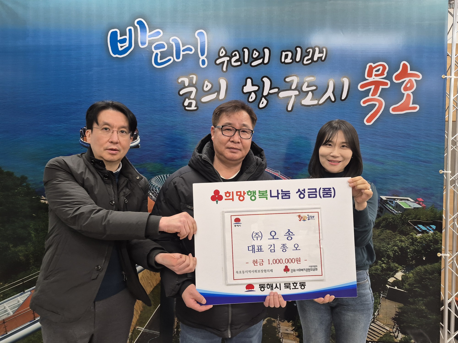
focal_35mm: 23
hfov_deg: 73.9
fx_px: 304
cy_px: 172
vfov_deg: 58.9
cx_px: 229
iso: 160
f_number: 1.8
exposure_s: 1/120
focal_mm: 5.4
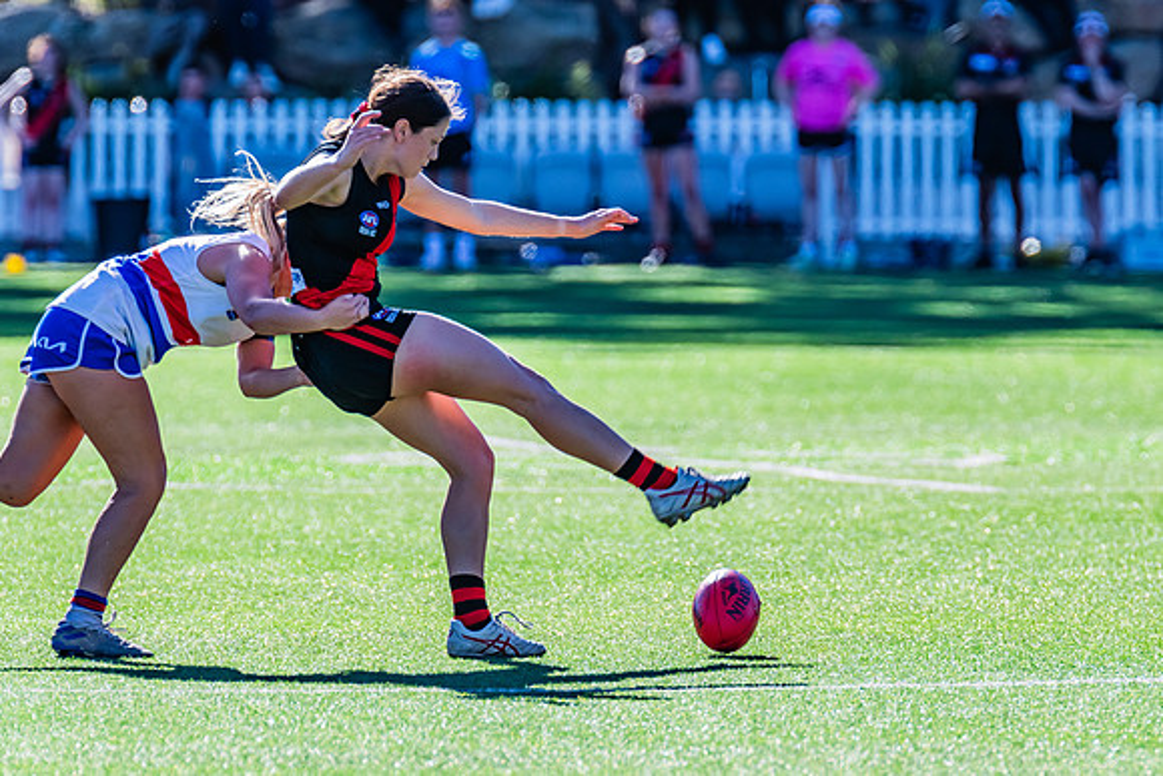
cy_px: 406
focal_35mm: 642
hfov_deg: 3.2
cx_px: 615
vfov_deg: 2.1
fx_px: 20740
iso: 800
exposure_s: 1/1250
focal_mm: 600
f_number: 9
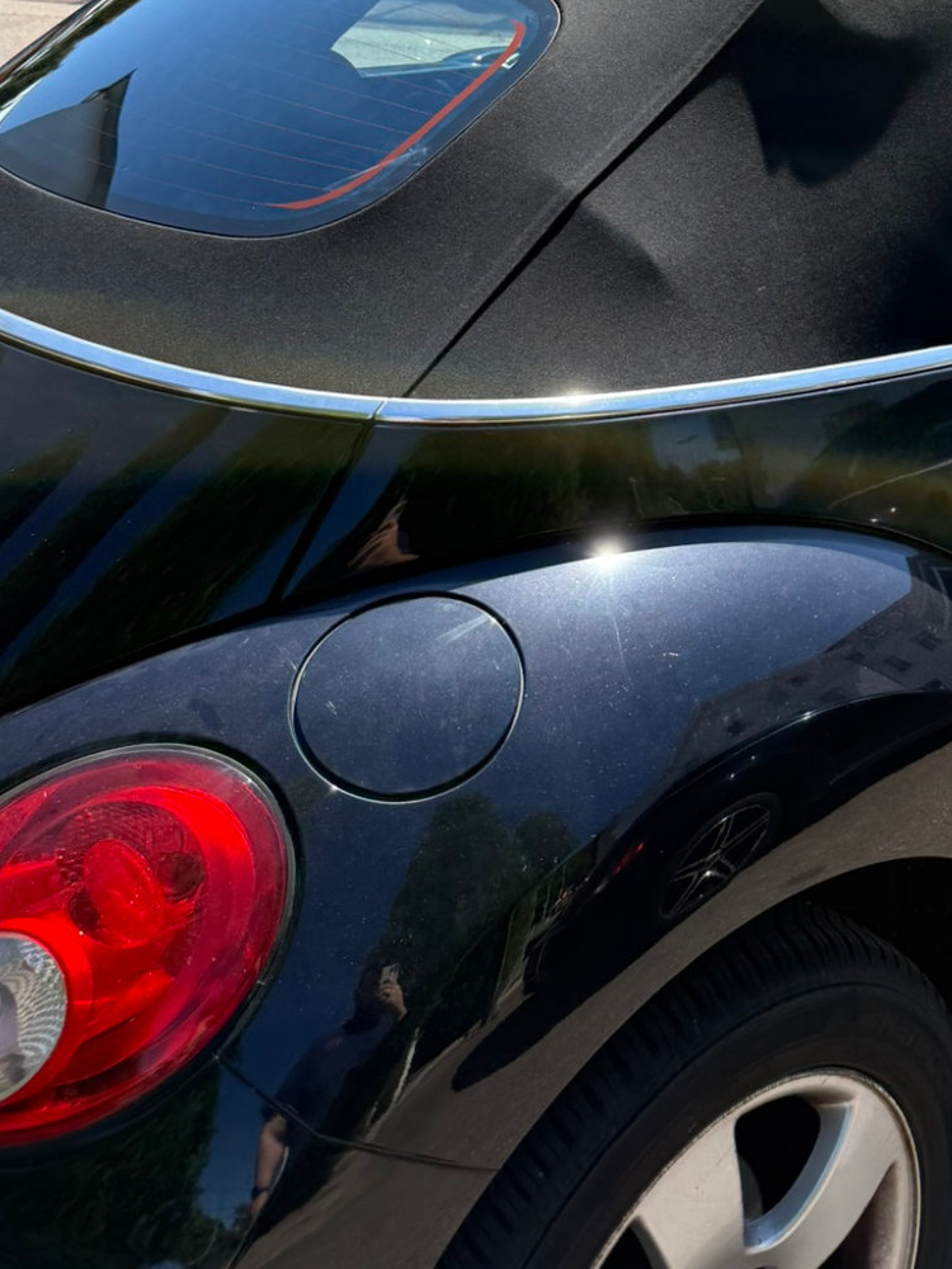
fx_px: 1760
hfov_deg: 29.5
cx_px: 777
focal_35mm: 48
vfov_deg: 35.9
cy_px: 10
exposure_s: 1/2232
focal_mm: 6.76
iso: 100
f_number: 1.78
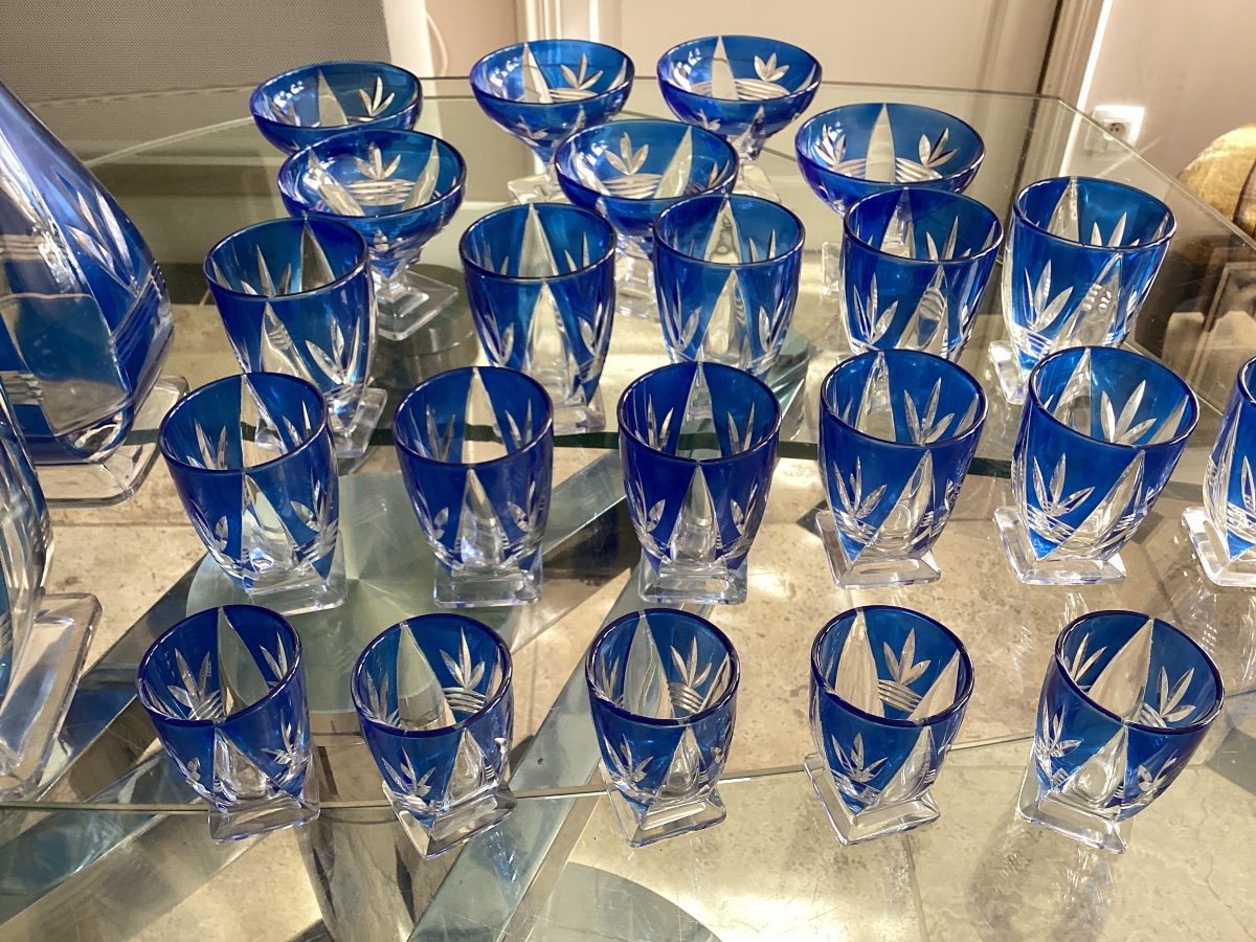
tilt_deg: -41.0
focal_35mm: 31
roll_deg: -0.2
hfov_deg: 58.4
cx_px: 628
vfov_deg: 45.4
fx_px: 1125
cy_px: 471
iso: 64
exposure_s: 1/60
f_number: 2.4
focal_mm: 3.3
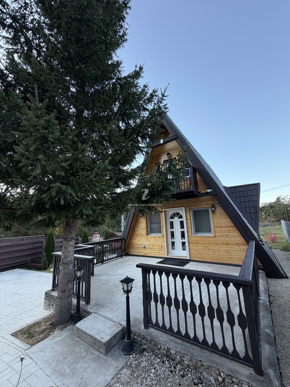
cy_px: 194
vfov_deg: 102.1
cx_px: 145
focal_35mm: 14
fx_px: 156
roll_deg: +1.7
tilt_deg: +11.1
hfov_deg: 85.7
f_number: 2.2
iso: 40
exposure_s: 1/143
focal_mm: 2.22
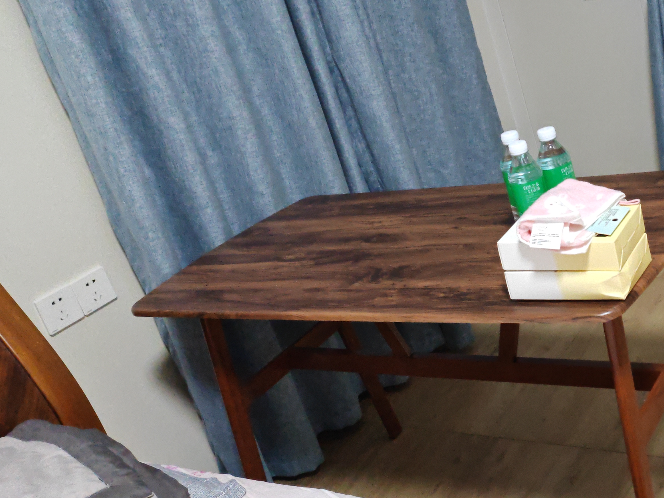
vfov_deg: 32.7
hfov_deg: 41.1
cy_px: 187
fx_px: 844
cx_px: 532
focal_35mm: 44
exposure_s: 1/68
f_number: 1.9
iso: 1250
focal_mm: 5.3
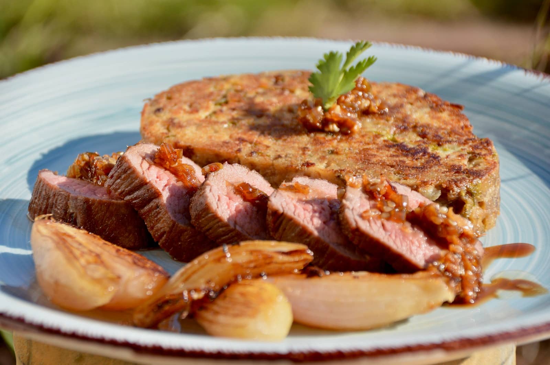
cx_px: 275
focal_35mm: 232
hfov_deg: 8.9
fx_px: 3549
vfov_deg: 5.9
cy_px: 182
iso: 200
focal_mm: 155
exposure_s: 1/500
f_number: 7.1
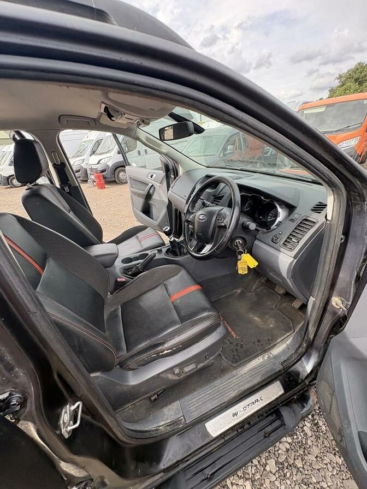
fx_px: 198
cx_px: 184
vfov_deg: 102.1
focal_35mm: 14
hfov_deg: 85.7
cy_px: 244
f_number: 2.2
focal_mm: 2.22
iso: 50
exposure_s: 1/131
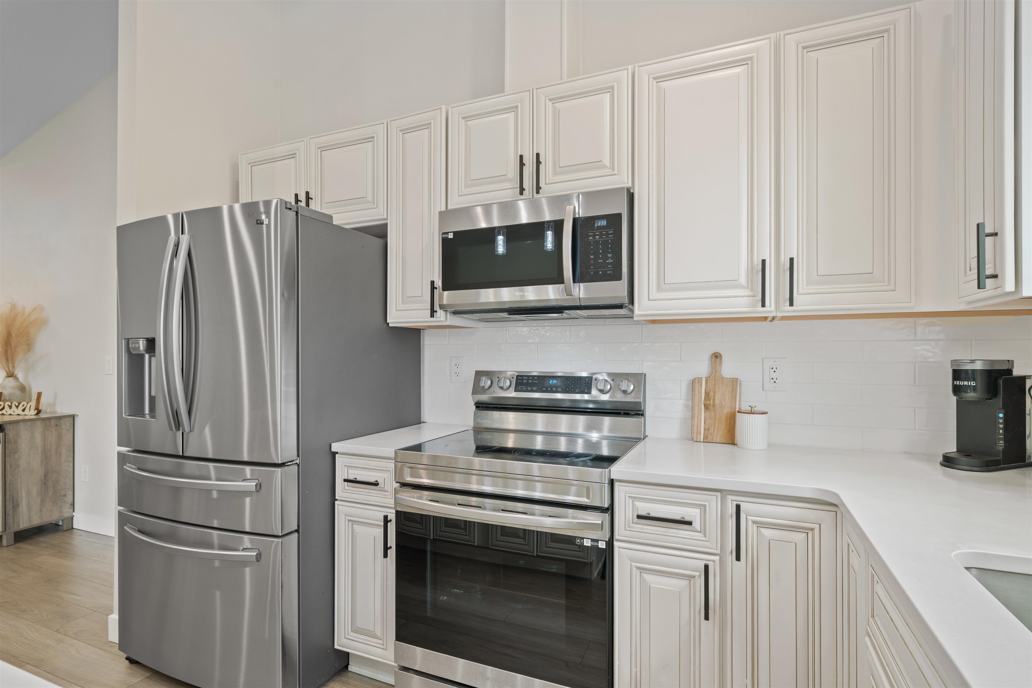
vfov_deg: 67.4
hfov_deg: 90.0
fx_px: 516
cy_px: 344
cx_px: 516
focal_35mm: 18
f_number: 8
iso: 100
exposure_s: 8
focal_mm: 18
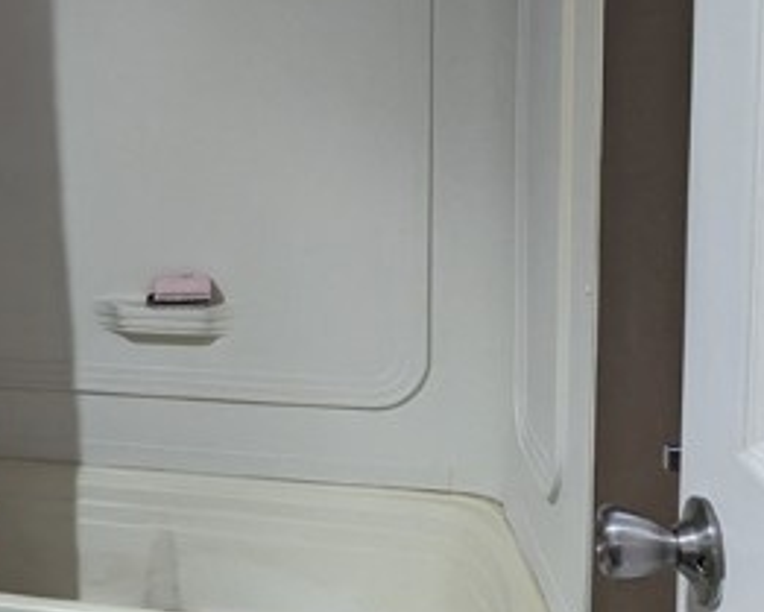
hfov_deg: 36.7
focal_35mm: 46
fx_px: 1041
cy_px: 173
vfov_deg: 32.3
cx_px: 23
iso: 90
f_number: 2.2
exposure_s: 1/24
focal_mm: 2.35
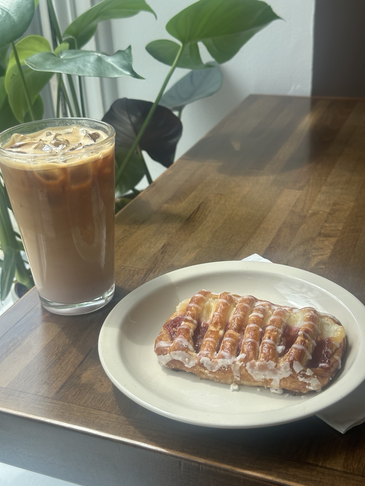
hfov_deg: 30.3
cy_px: 243
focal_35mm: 48
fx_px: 675
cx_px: 182
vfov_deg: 39.7
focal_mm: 6.86
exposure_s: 1/1171
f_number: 1.78
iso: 64
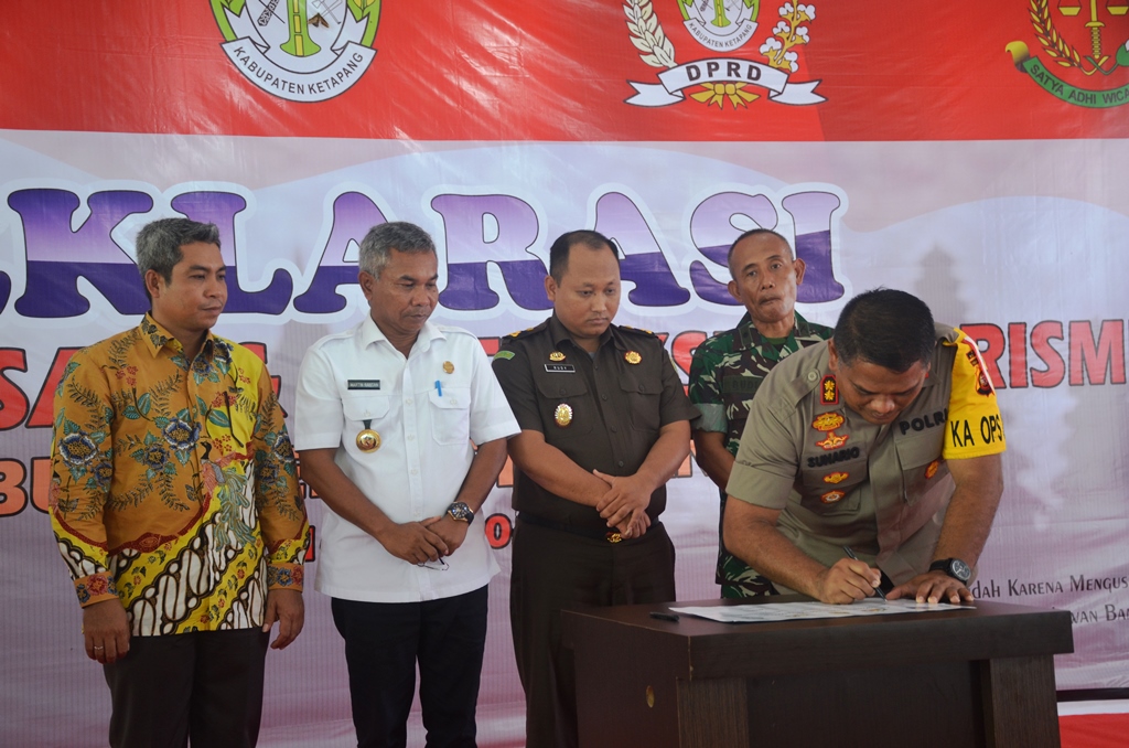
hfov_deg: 35.1
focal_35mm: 57
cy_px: 374
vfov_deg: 23.7
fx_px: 1784
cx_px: 564
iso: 500
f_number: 4.2
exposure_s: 1/60
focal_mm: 38
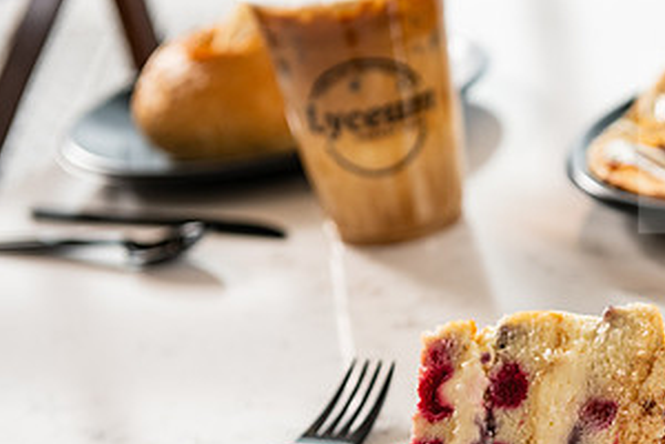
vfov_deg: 11.8
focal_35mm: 116
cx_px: 572
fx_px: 2143
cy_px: 316
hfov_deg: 17.4
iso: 400
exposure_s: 1/200
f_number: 4
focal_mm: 60
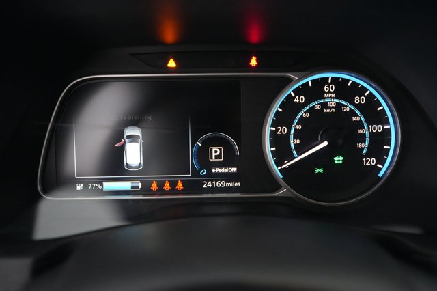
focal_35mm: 28
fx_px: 340
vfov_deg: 46.4
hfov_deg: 65.5
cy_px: 146
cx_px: 218
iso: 12800
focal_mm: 28
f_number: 2.8
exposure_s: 1/320
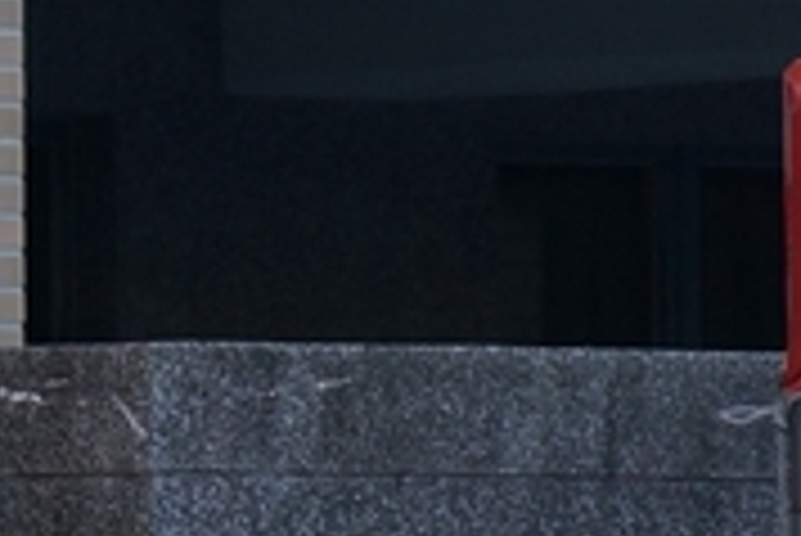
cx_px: -702
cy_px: -124
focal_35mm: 796
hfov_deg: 2.6
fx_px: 17725
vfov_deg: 1.7
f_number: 5.6
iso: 500
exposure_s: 1/250
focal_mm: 135
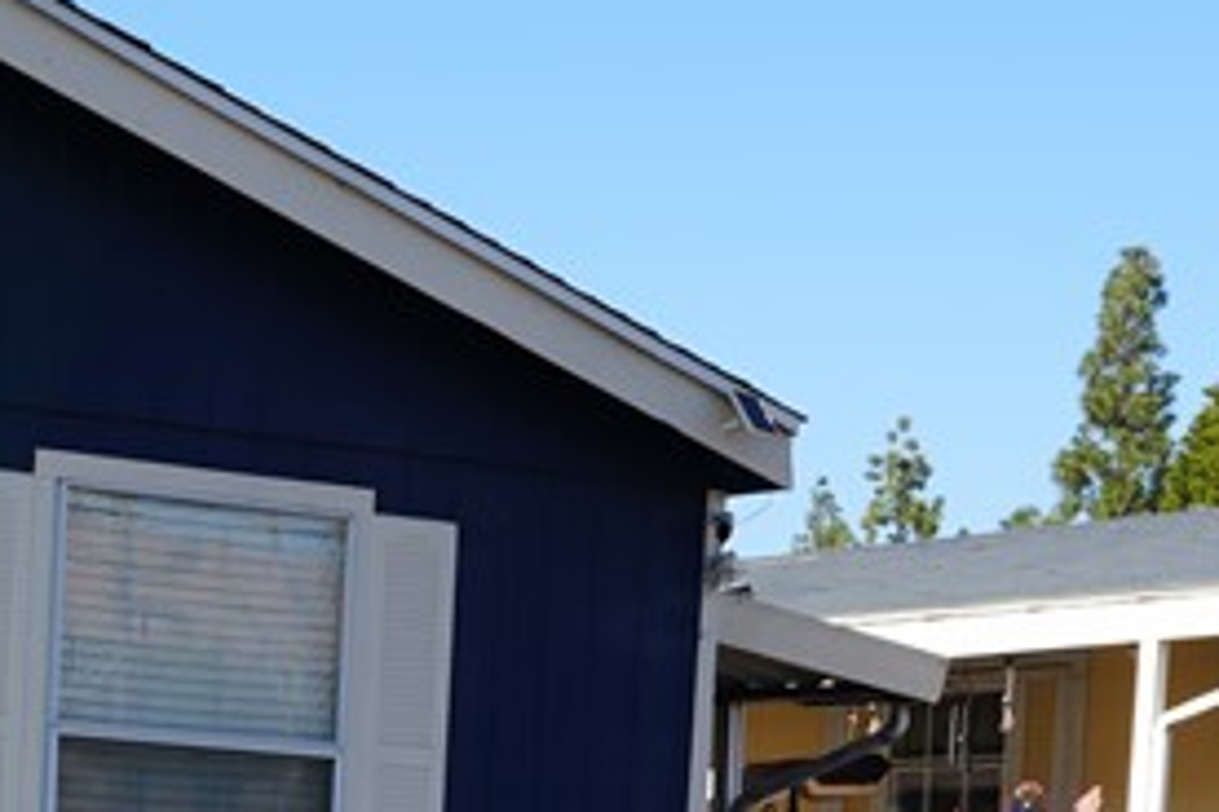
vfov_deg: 11.0
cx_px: -928
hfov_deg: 15.2
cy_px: 1320
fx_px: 3995
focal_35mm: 118
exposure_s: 1/125
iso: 100
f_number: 9
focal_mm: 30
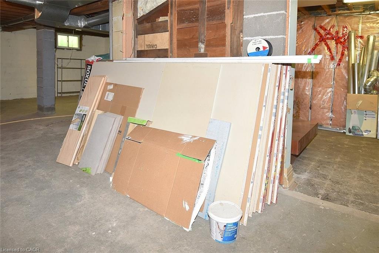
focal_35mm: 16
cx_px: 190
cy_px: 126
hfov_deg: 96.7
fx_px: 168
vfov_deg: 73.8
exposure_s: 1/60
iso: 500
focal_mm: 16
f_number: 6.3
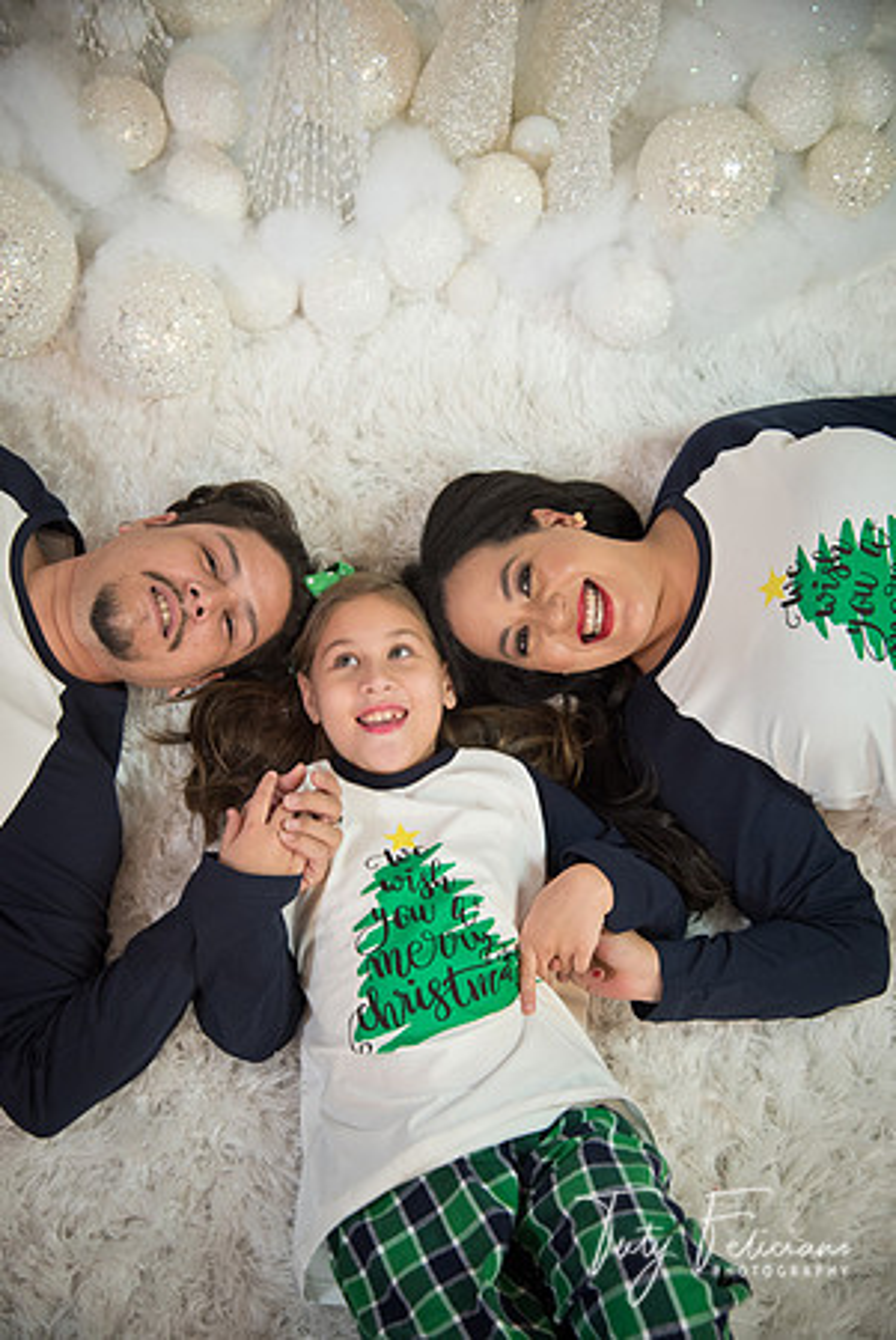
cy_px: 670
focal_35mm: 52
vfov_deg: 38.2
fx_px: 1937
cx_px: 448
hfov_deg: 26.0
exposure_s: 1/100
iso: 1000
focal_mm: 52
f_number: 4.5
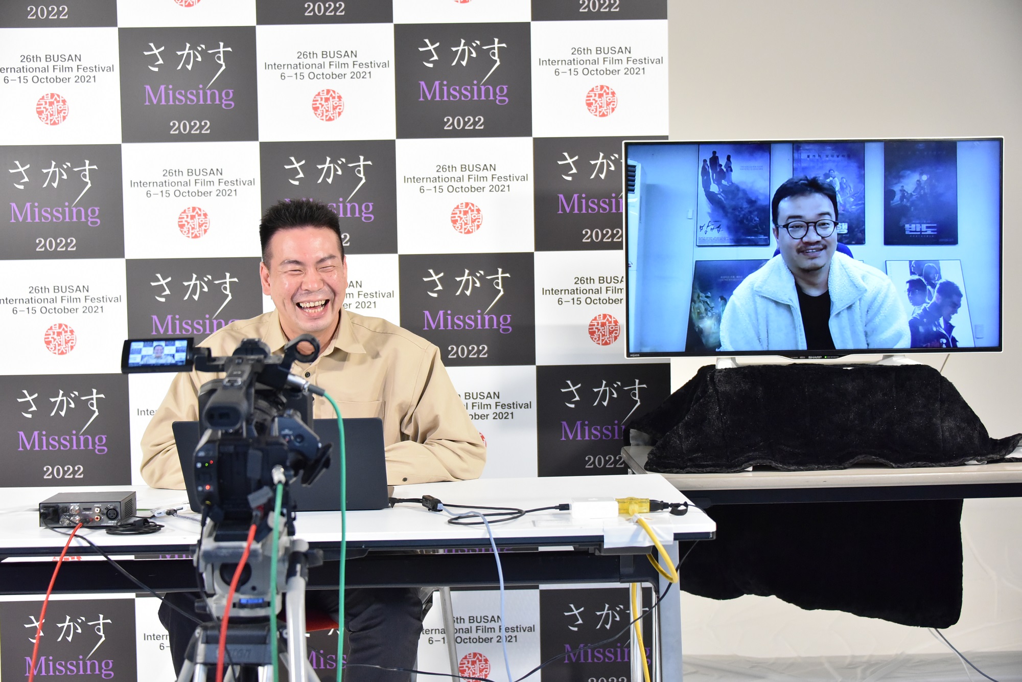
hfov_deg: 38.2
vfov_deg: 26.0
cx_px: 511
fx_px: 1476
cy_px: 341
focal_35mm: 52
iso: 4000
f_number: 4.5
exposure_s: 1/200
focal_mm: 52
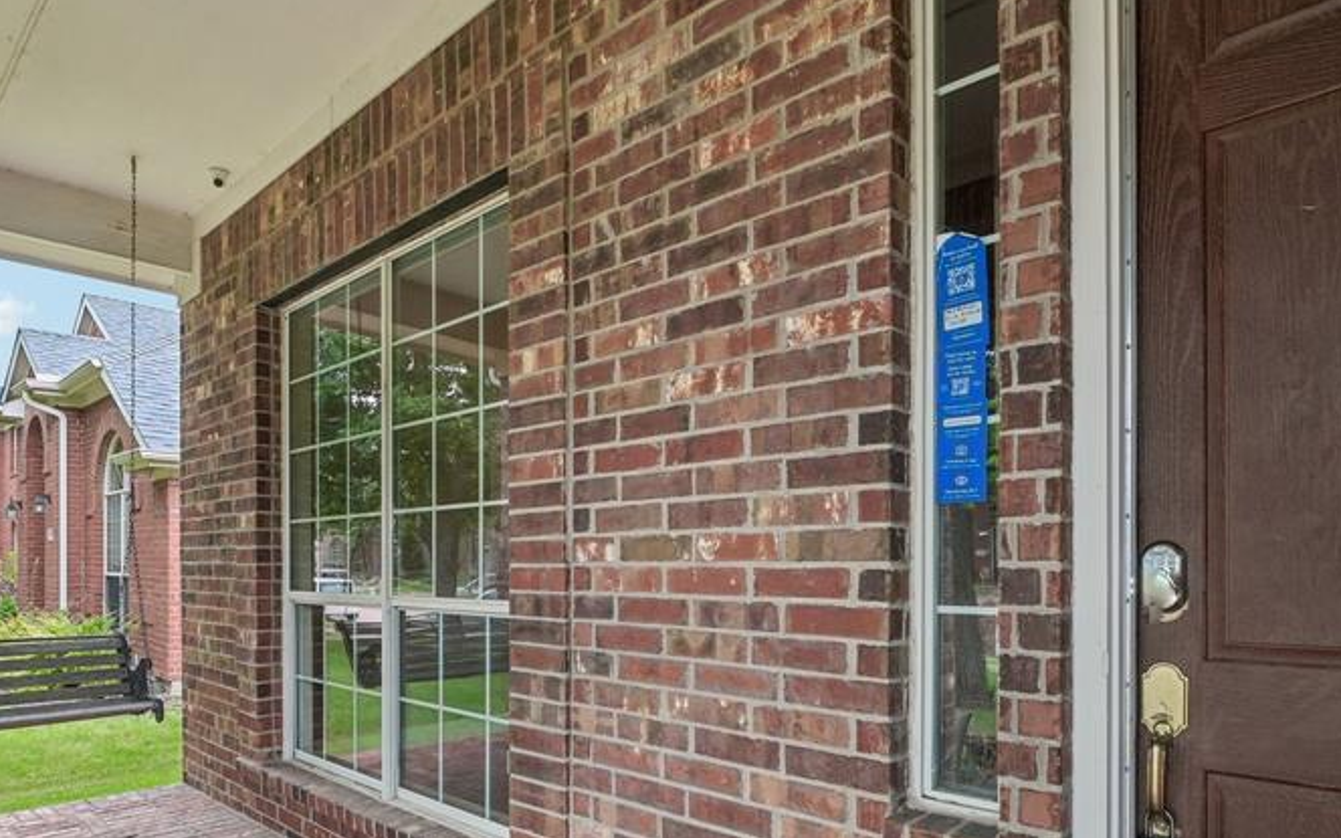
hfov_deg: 79.2
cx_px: 576
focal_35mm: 22
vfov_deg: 53.8
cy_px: 569
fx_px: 804
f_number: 8
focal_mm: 14
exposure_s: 1/30
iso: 400
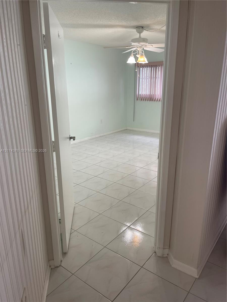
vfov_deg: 69.4
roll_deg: +1.7
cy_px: 151
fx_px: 219
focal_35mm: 25
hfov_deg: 54.9
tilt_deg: -16.3
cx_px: 114
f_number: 1.6
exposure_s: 1/120
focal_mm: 5.1
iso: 125
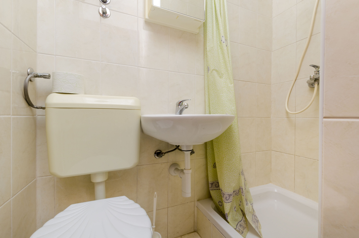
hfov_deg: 100.5
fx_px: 149
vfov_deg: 77.1
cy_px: 119
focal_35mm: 15
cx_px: 180
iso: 100
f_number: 8
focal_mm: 10
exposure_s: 1/160
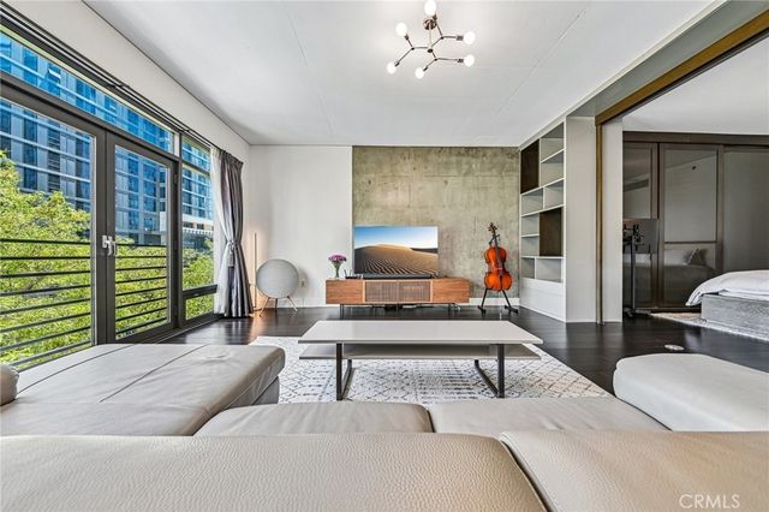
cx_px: 384
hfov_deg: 108.4
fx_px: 278
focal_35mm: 13
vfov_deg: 85.4
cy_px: 256
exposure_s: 1/6
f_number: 8
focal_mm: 13
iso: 250
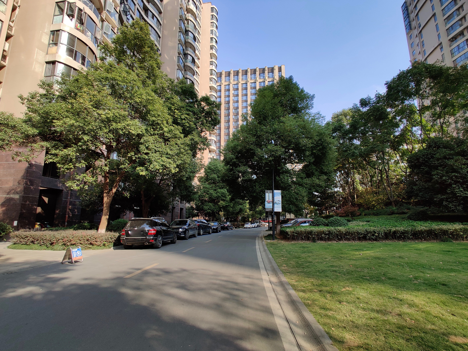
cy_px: 176
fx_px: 176
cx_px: 234
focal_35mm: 13
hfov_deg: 106.2
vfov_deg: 89.9
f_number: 2.2
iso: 100
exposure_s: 1/635
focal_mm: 2.25
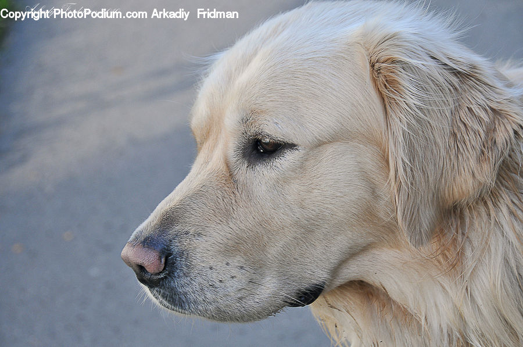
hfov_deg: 14.4
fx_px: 2067
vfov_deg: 9.6
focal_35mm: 142
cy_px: 174
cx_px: 262
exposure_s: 1/80
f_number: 7.1
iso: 200
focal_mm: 95
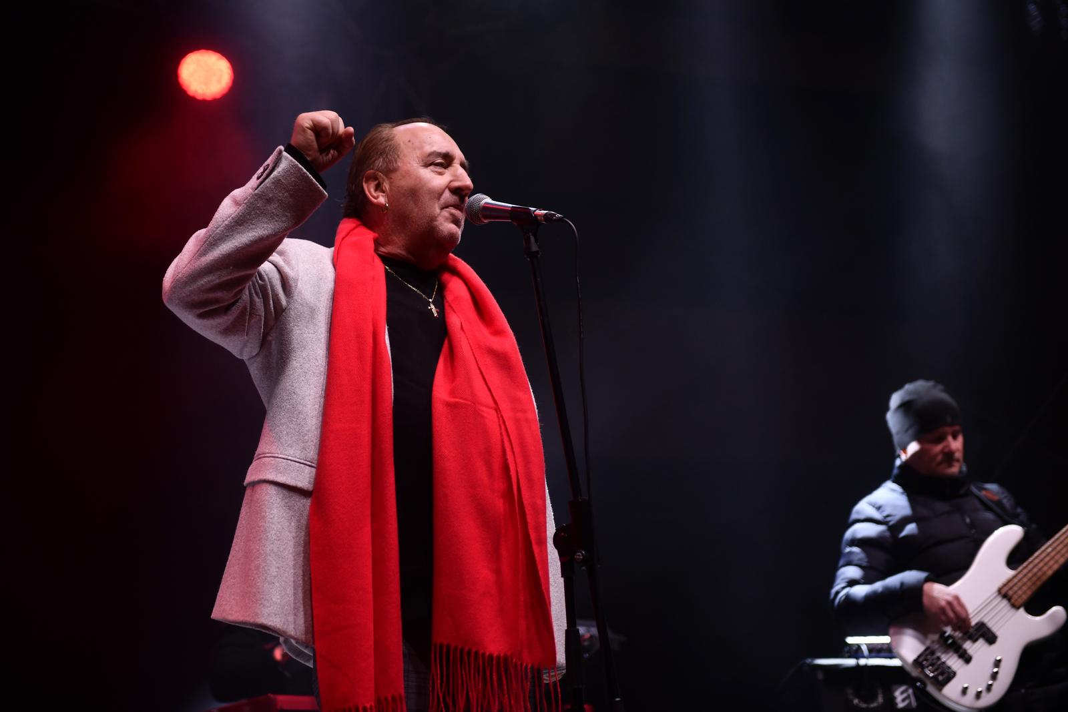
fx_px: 1839
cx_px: 534
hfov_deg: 32.4
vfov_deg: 21.9
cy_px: 356
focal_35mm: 62
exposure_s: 1/400
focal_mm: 62
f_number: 2.8
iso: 640
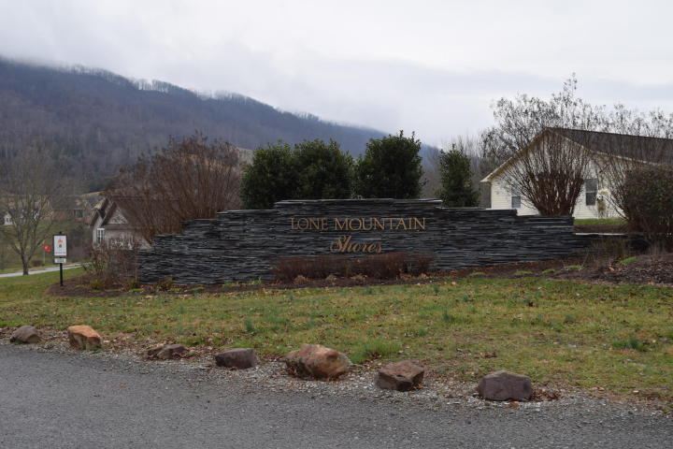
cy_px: 224
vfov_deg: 35.5
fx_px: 701
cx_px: 336
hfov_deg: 51.3
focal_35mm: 38
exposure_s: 1/200
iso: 100
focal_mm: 25
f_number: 8
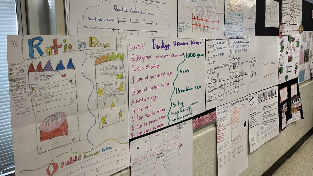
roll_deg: +1.3
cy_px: 60
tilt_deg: -5.6
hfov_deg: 66.1
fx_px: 241
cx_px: 155
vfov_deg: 39.7
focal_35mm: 29
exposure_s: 1/120
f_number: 1.6
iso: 100
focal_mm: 5.1
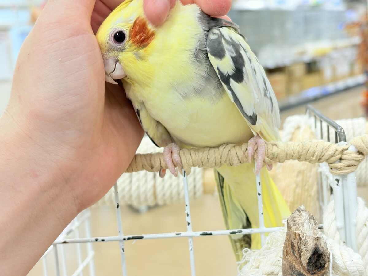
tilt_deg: -7.6
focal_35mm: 52
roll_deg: +7.2
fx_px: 553
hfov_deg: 36.8
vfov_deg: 28.0
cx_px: 184
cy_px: 138
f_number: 1.6
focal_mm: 5.96
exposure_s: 1/50
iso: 50
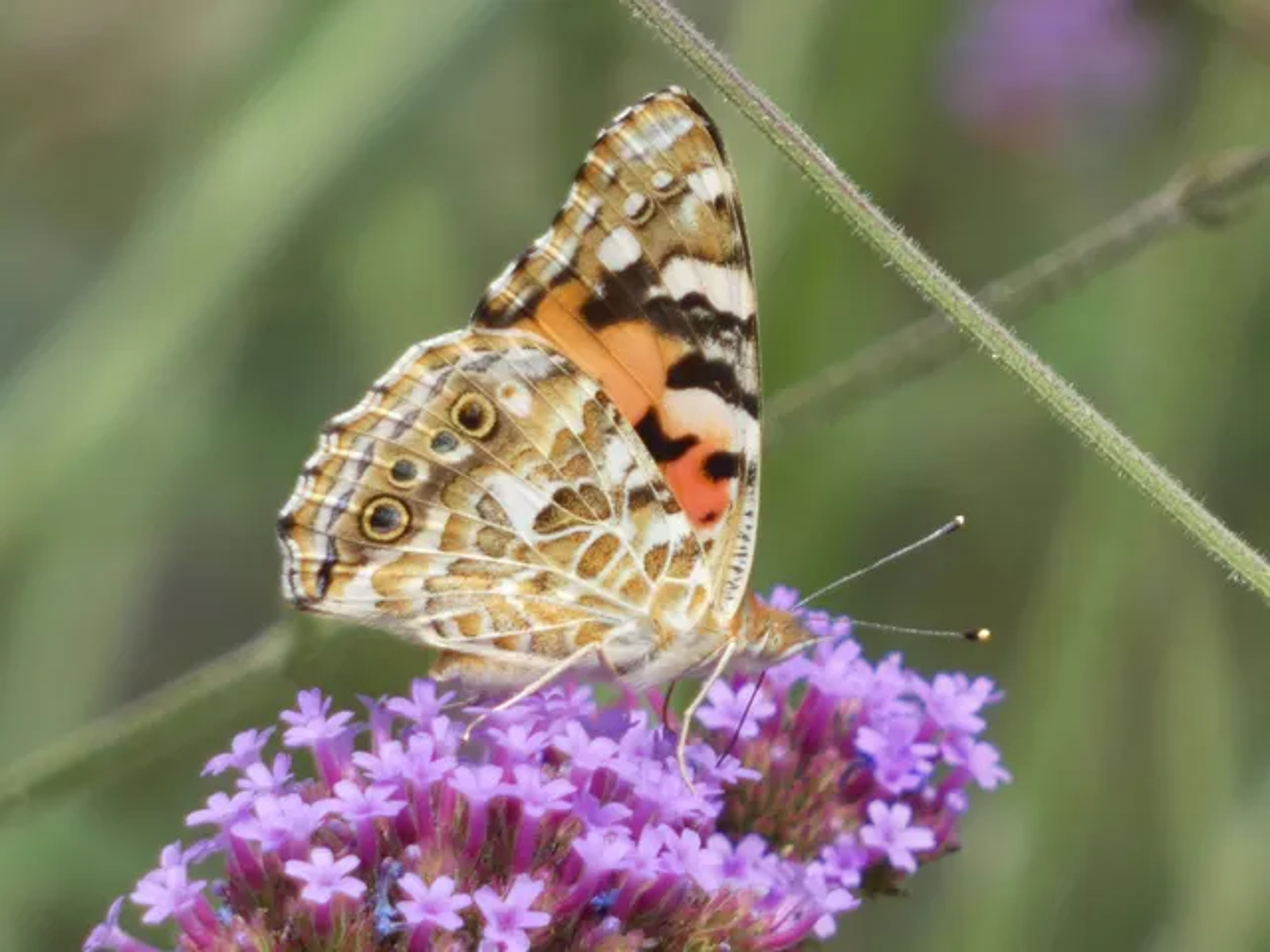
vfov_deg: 1.2
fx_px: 44026
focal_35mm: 1200
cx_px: 635
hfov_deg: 1.7
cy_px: 476
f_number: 5.9
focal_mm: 215
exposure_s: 1/200
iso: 80
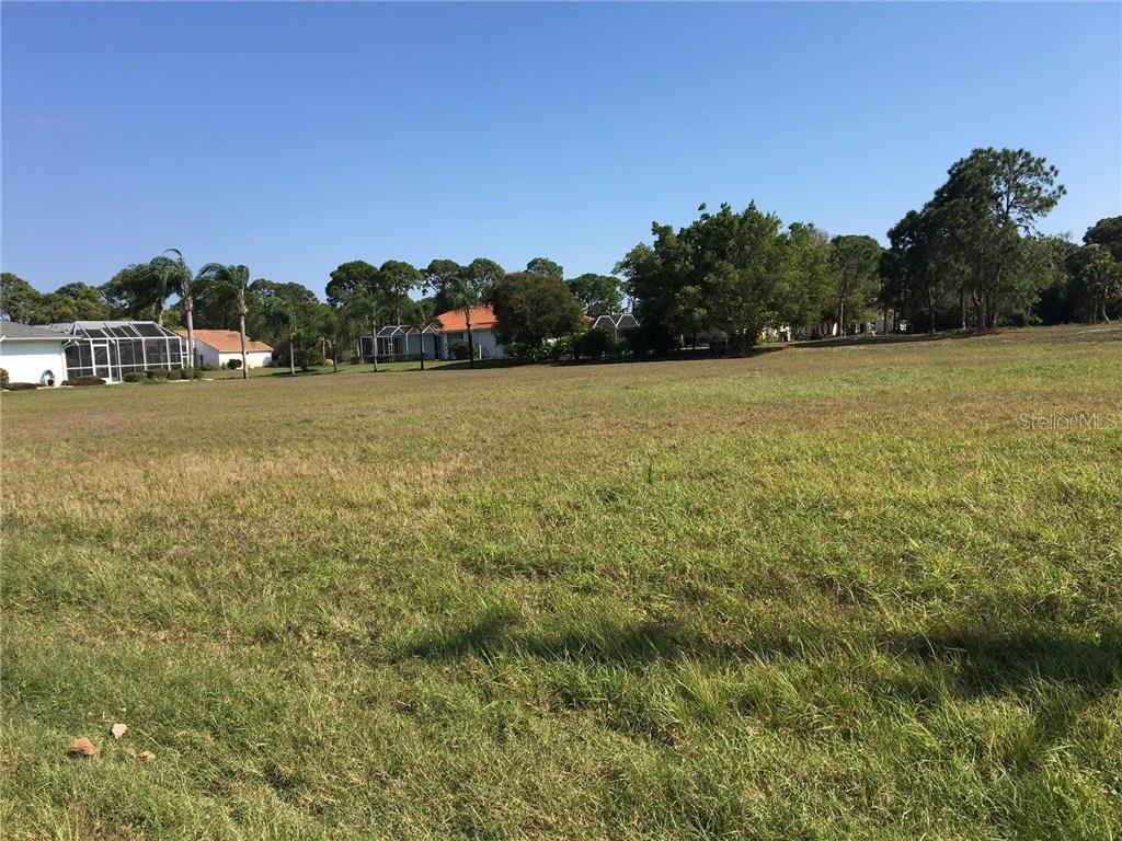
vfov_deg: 48.2
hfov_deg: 61.7
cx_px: 561
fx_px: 940
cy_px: 420
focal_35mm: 29
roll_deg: +3.1
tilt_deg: -4.7
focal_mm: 4.15
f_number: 2.2
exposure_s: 1/1876
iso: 25
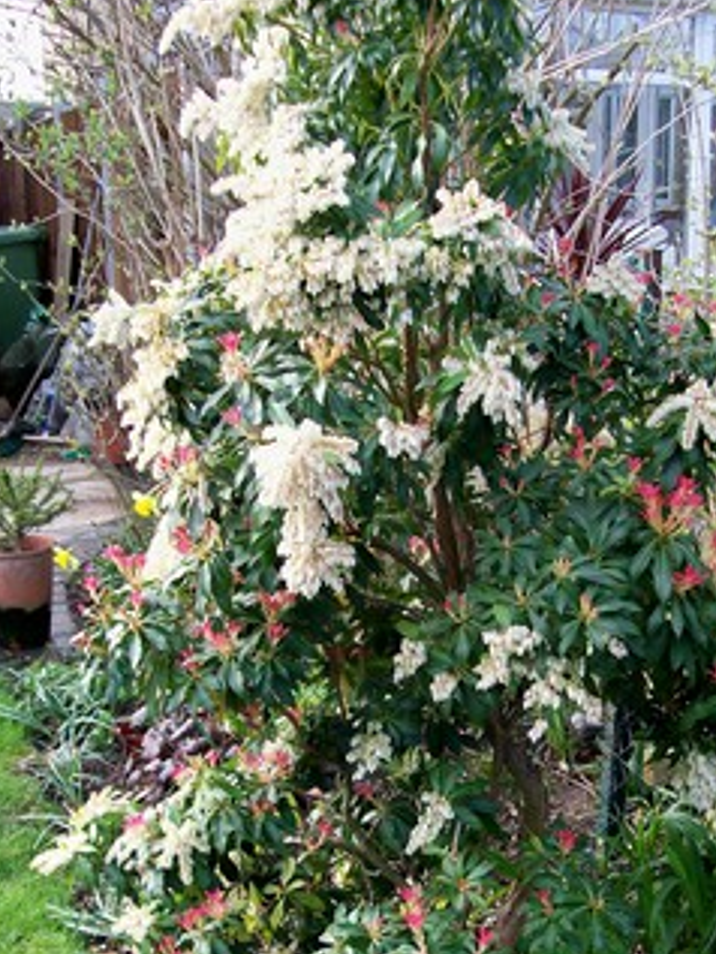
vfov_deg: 37.8
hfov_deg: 29.0
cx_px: 436
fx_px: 1378
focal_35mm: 50
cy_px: 620
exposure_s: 1/211
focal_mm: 6
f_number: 2.7
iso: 80
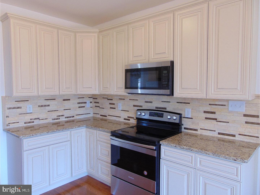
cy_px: 98
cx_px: 130
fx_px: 188
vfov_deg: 54.9
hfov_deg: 69.4
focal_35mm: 25
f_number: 3
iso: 100
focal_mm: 4.5
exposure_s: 1/30
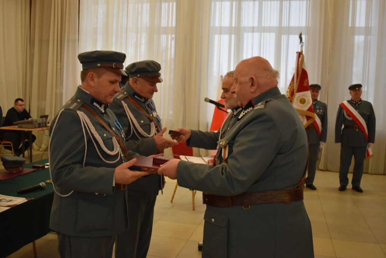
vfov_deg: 36.9
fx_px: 386
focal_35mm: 36
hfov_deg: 53.1
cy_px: 129
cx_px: 193
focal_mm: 24
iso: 900
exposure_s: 1/60
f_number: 3.8
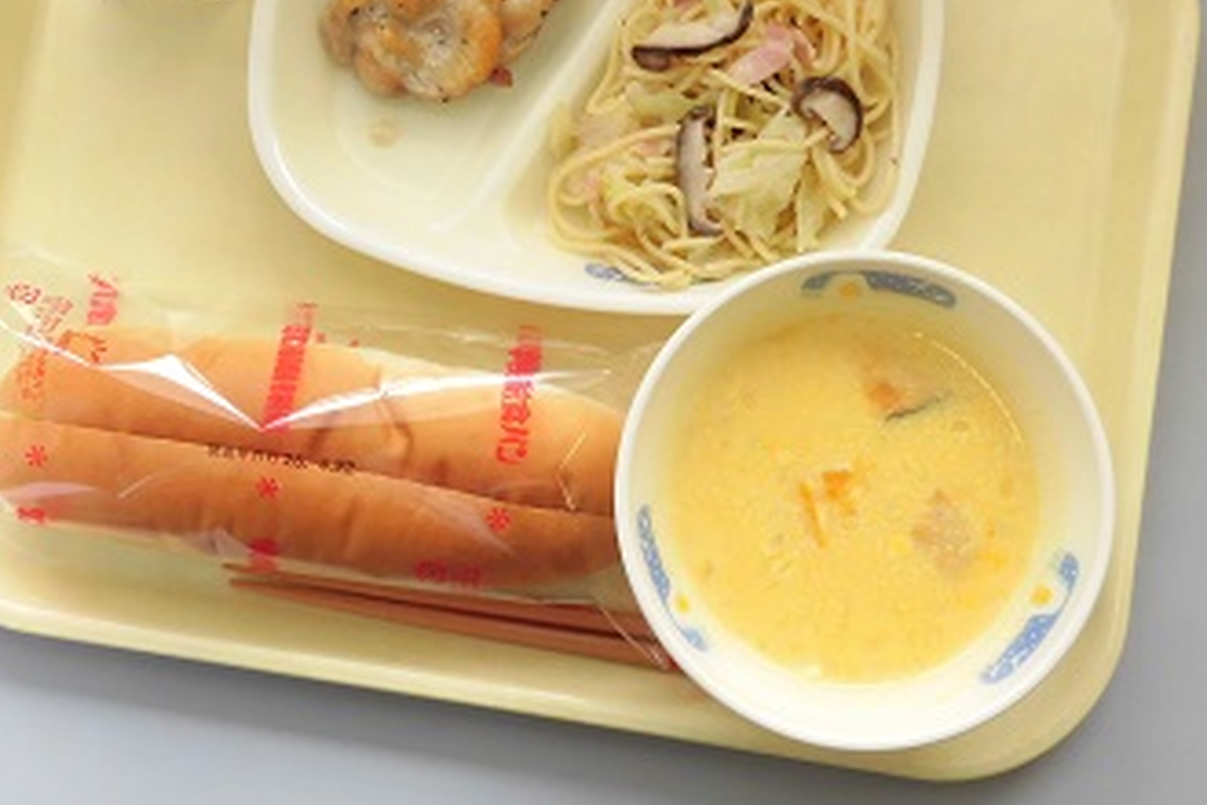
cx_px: 523
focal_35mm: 56
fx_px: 1877
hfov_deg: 35.6
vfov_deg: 24.0
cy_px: 249
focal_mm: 7.72
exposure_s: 1/80
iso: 125
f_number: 3.8
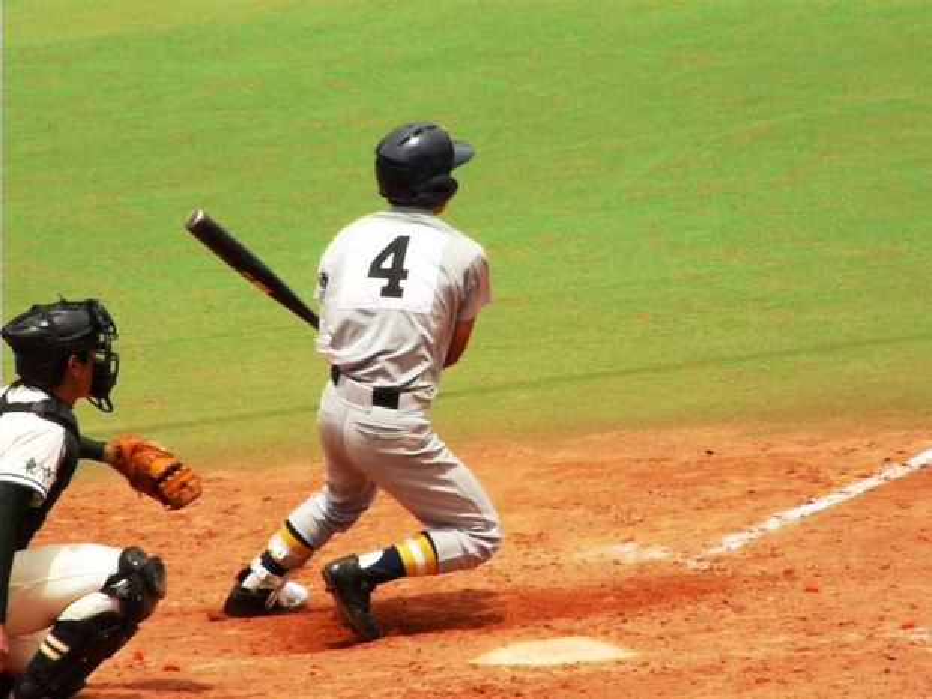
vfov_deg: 3.4
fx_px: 11739
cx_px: 466
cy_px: 350
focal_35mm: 436
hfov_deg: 4.5
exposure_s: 1/160
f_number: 8
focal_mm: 71.6
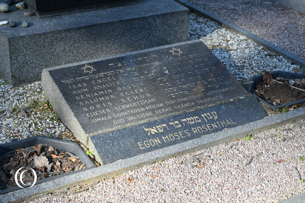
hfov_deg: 28.9
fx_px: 593
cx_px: 152
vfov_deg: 19.4
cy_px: 102
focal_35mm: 70
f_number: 4
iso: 100
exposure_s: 1/160
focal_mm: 70
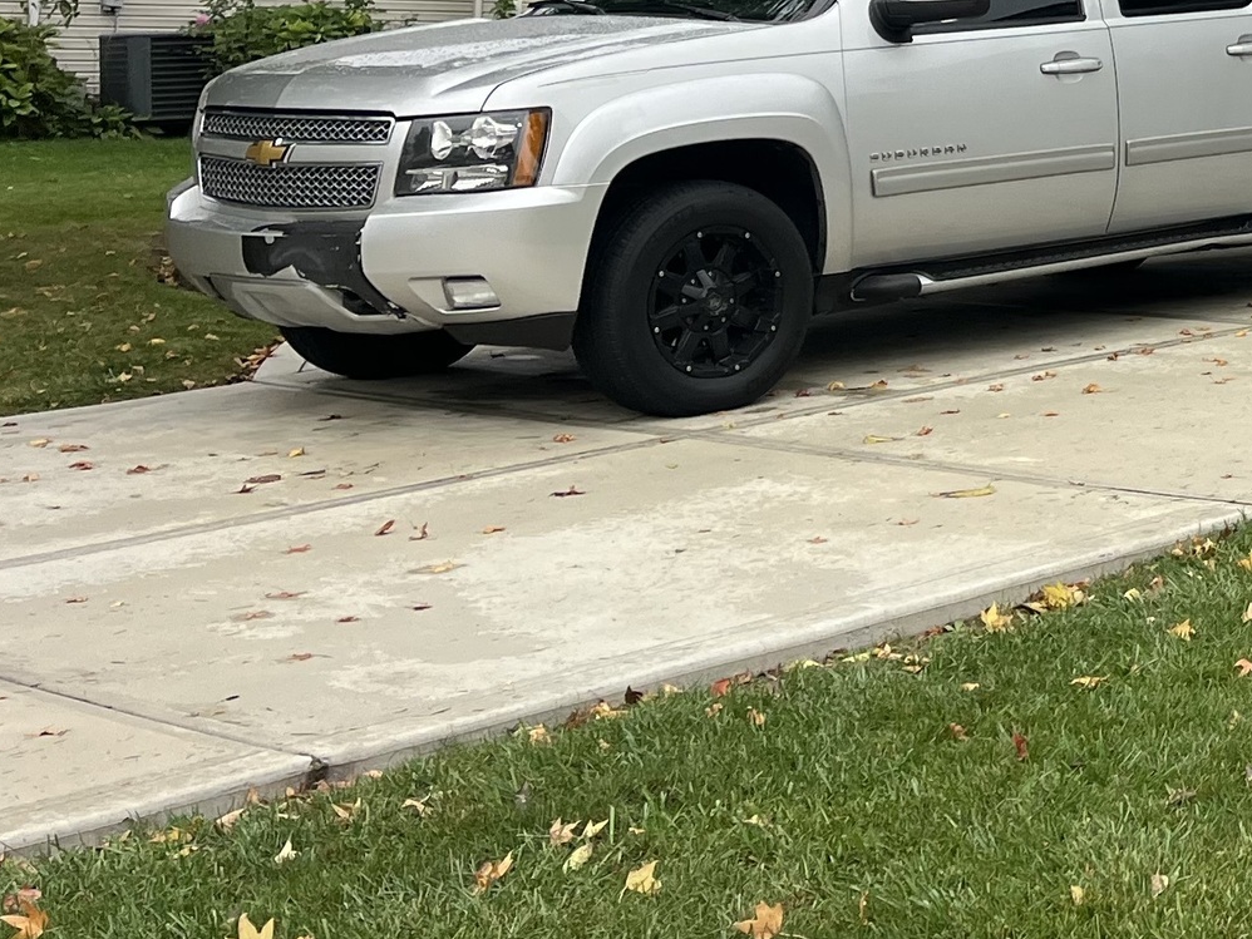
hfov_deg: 20.7
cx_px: 1892
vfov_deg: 17.8
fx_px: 2894
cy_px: -102
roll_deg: -0.5
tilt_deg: +3.7
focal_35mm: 80
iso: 50
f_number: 1.6
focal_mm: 5.1
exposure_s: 1/642
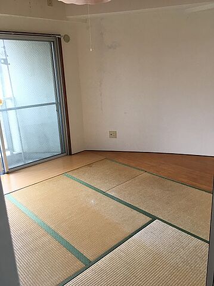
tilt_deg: -17.7
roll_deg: +2.7
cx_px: 107
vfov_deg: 61.7
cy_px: 143
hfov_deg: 48.2
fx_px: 239
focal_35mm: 29
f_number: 2.2
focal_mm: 4.15
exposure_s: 1/30
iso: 25
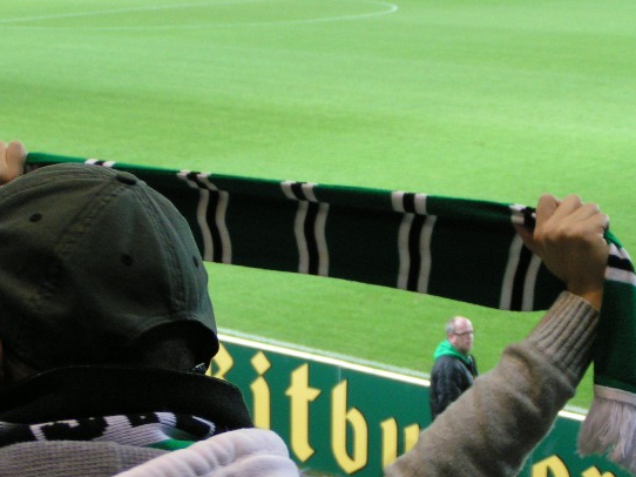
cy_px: 305
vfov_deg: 15.4
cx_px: 251
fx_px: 1763
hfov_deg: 20.4
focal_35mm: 96
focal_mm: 10
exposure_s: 1/40
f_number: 3.2
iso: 200
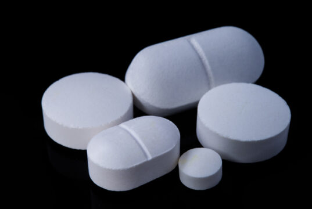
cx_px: 156
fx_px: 521
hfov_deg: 33.3
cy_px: 104
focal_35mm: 60
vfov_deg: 22.7
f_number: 40
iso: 200
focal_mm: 60
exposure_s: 1/2.5
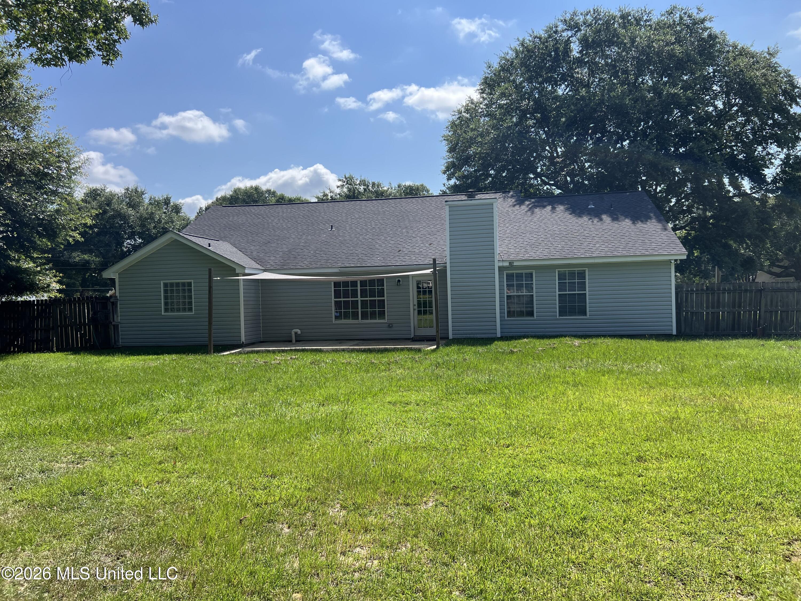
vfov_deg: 53.1
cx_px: 400
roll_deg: +1.1
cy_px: 300
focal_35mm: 26
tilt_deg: -0.8
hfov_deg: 67.3
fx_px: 602
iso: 50
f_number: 1.5
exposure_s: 1/3704
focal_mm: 5.7
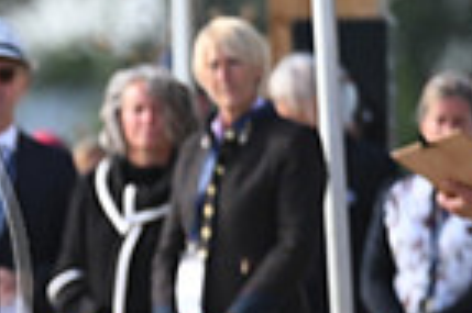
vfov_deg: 0.9
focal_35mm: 1541
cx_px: -343
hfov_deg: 1.3
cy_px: 259
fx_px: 20181
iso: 800
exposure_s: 1/1600
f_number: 5
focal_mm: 380
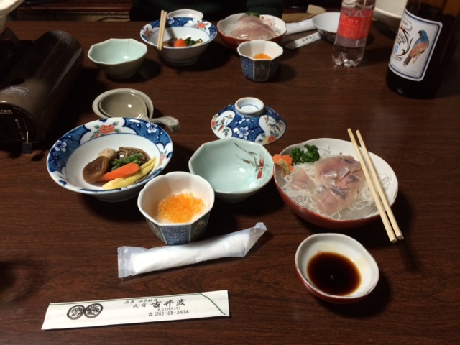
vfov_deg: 46.8
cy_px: 172
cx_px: 230
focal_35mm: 30
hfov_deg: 60.0
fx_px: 399
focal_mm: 4.12
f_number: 2.2
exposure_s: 1/30
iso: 160
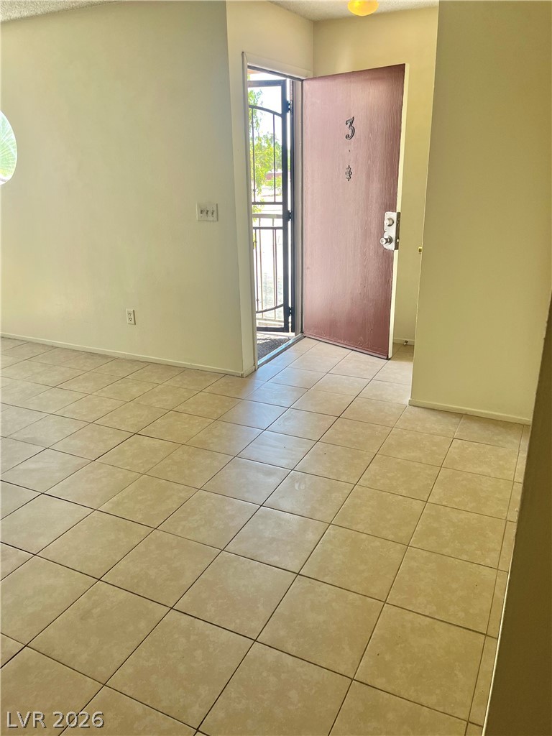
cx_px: 276
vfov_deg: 67.3
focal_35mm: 26
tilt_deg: -15.7
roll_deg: +1.0
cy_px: 368
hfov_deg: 53.1
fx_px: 553
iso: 64
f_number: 1.6
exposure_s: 1/122
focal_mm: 5.1
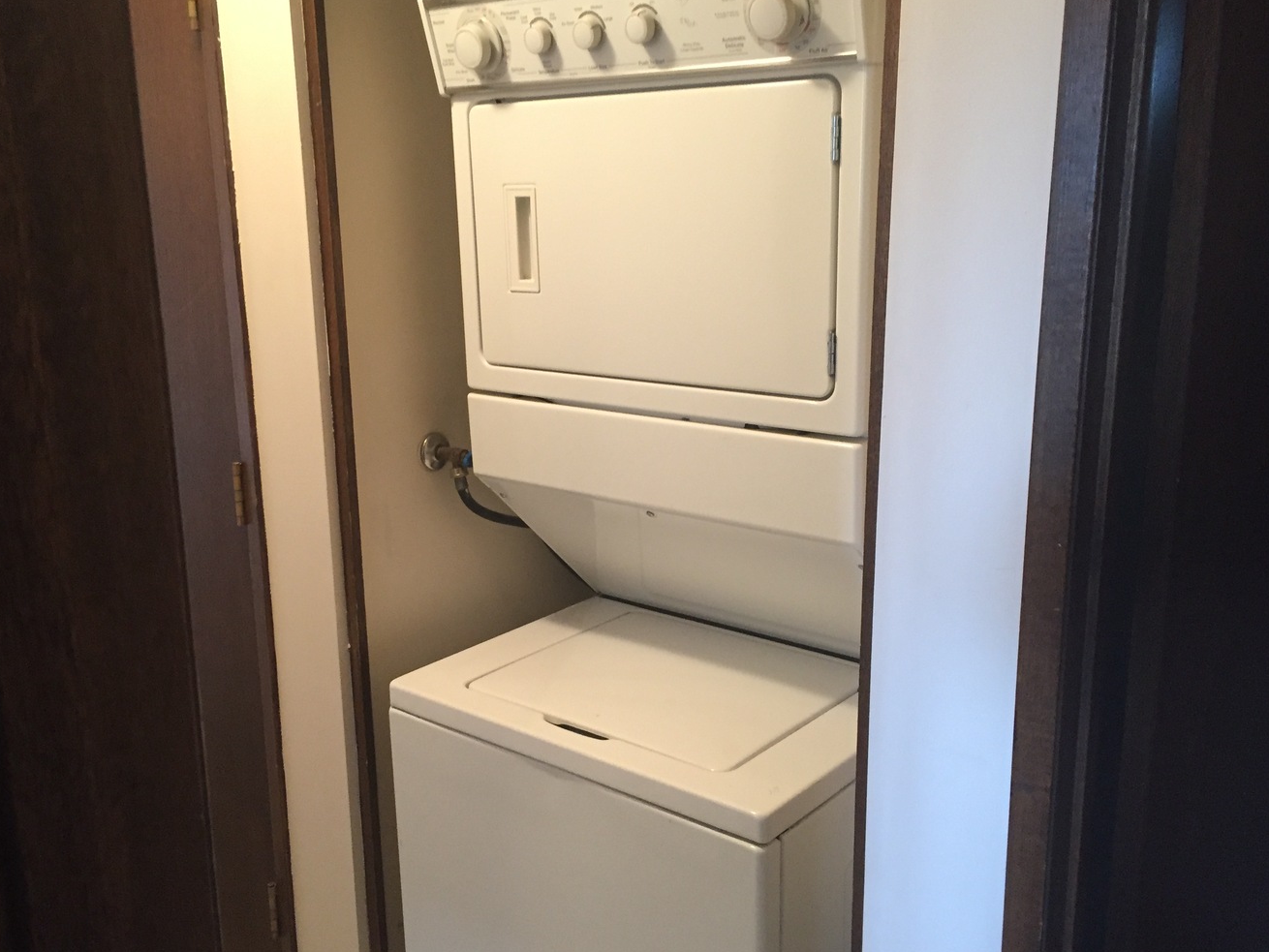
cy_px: 490
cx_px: 567
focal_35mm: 34
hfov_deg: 53.8
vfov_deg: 41.8
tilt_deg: -15.2
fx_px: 1247
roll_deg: +1.1
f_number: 2.2
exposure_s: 1/24
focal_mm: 4.15
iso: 250
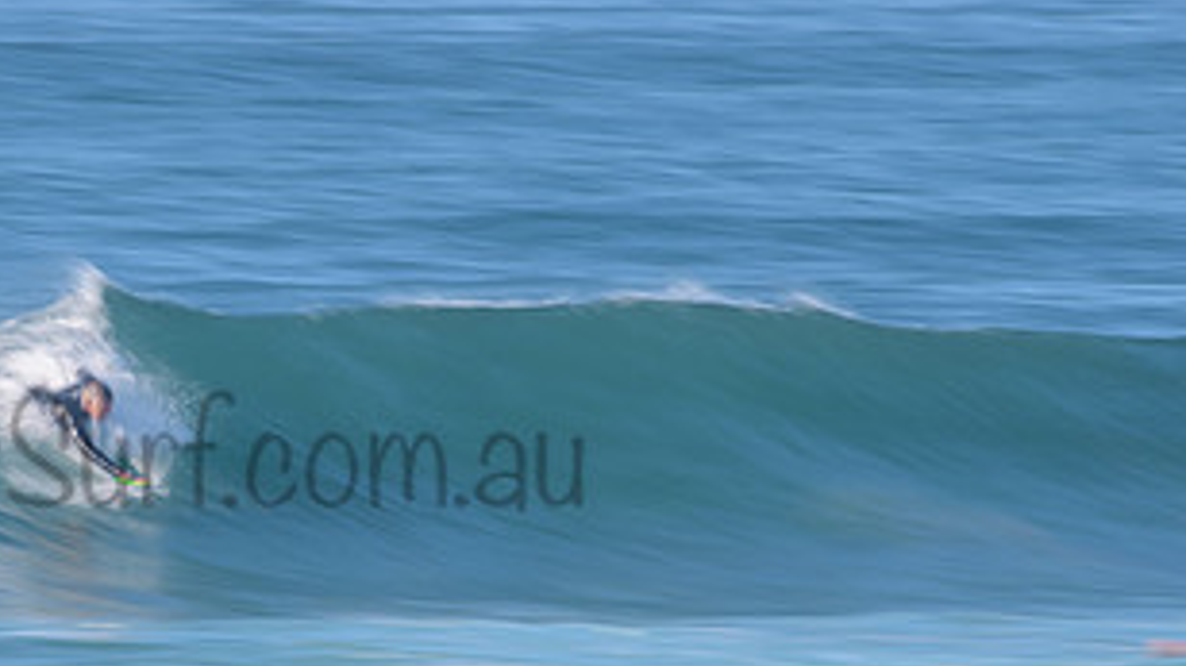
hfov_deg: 2.2
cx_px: 177
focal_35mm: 986
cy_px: 418
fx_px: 30997
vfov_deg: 1.2
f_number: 11
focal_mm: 500
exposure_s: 1/13
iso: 31
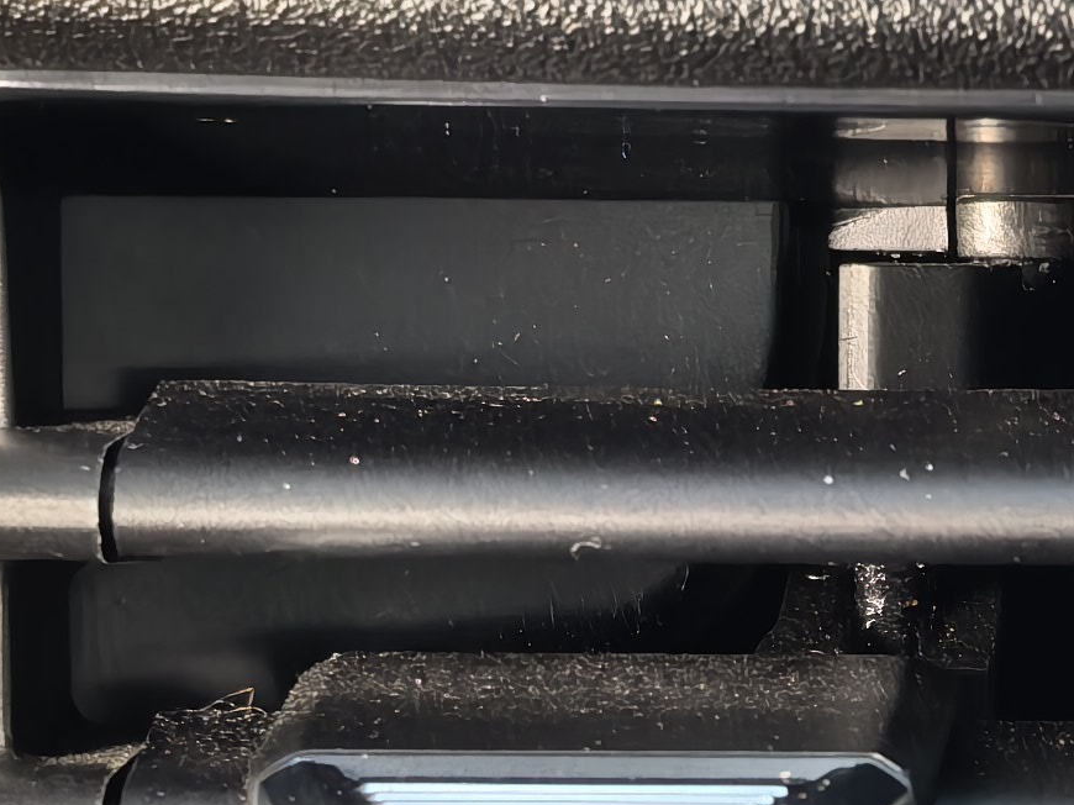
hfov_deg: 8.6
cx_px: 1549
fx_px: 7010
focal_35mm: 226
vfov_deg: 6.6
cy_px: 749
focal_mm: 6.98
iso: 250
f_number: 2
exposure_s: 1/100
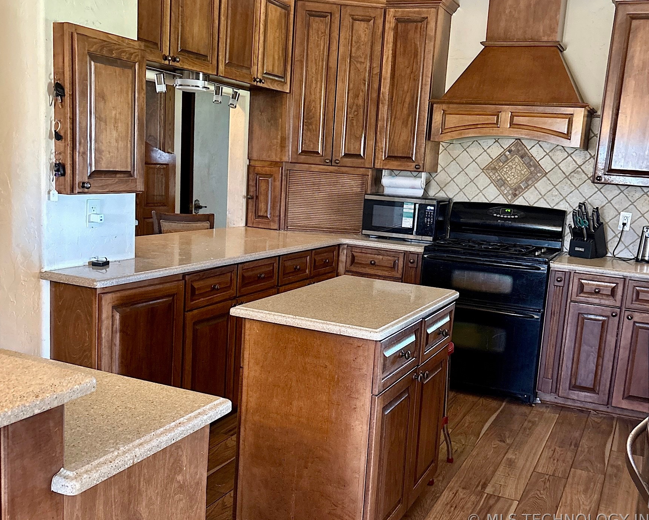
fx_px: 538
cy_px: 263
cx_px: 350
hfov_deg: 62.1
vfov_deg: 51.5
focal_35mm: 28
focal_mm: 5.96
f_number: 1.6
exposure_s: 1/40
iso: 640
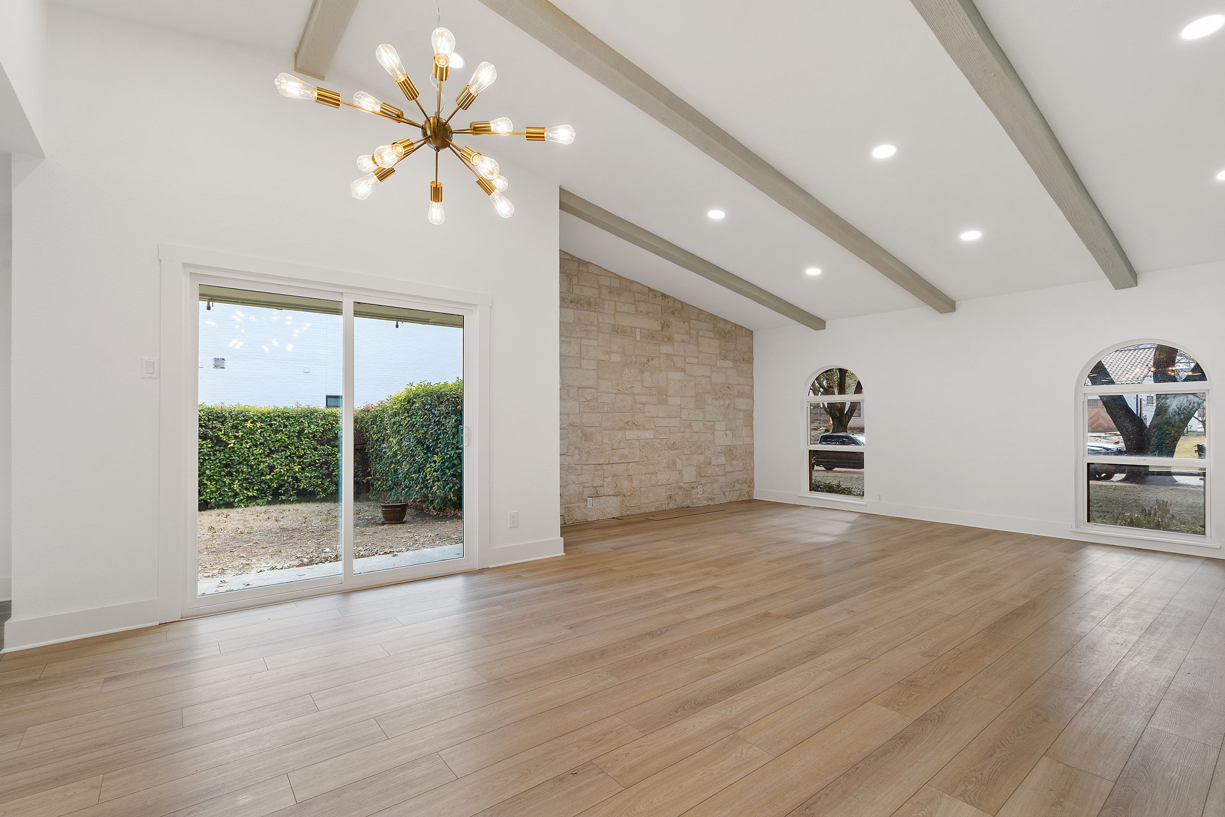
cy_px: 408
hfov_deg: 96.7
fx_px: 544
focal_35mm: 16
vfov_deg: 73.7
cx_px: 612
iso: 200
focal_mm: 16
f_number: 9
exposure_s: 1/2.5
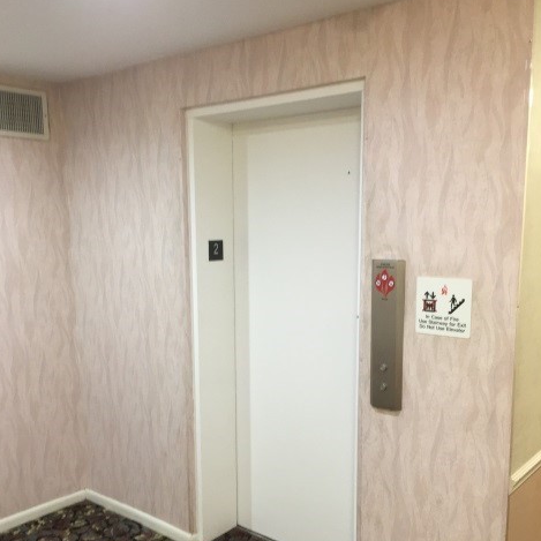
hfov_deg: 47.2
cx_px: 268
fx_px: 619
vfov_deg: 46.9
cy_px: 329
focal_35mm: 35
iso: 160
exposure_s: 1/30
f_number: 2.2
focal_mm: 4.15
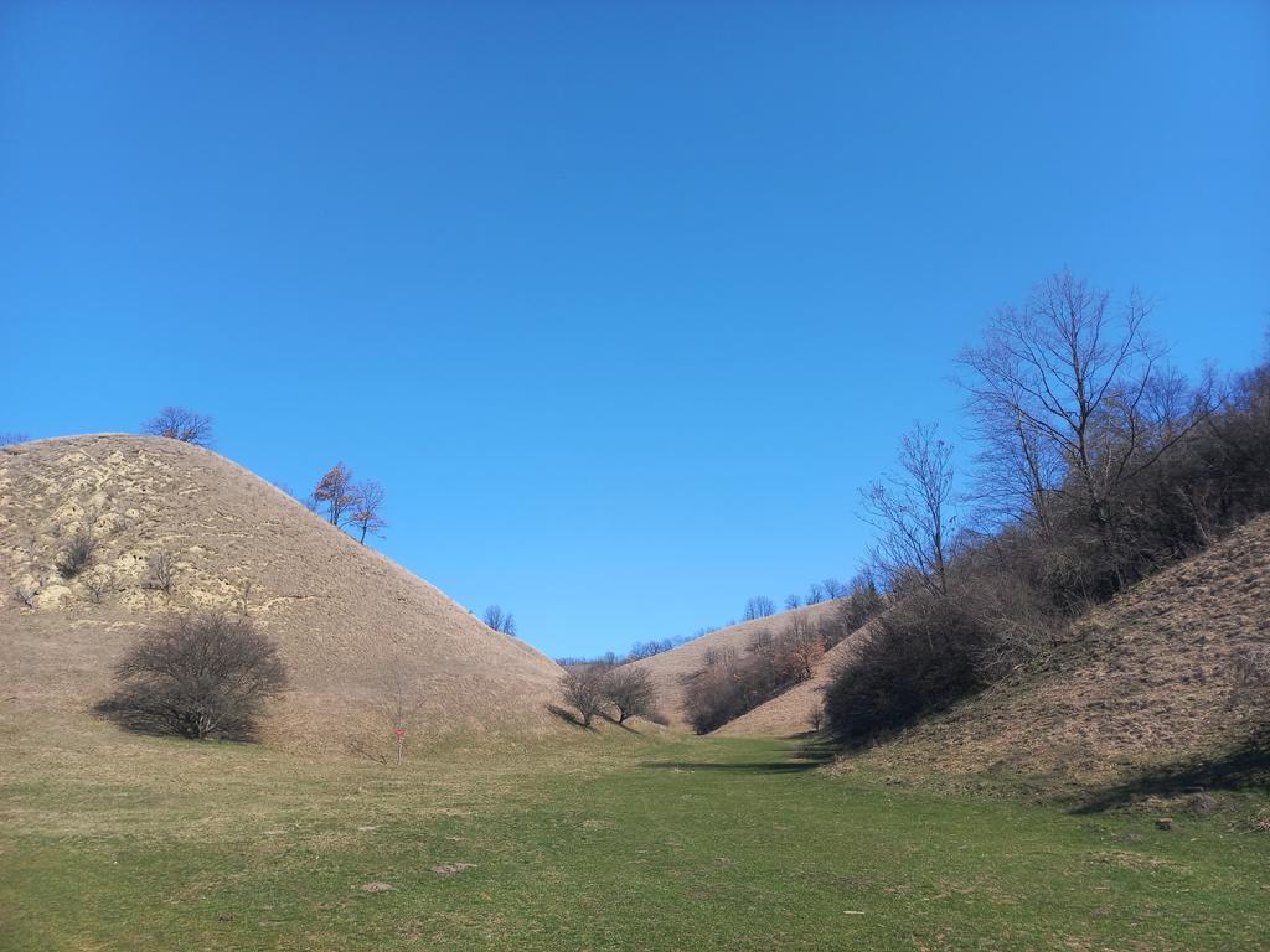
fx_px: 917
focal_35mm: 25
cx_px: 635
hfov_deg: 69.4
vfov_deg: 54.9
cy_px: 476
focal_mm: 4.6
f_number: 1.8
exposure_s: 1/475
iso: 25
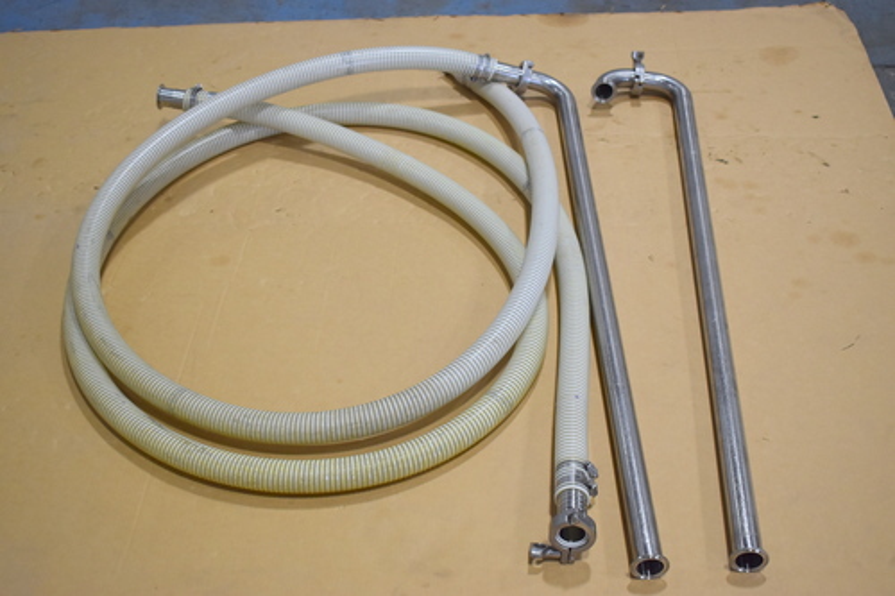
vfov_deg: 28.9
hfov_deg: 42.3
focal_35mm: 46
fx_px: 1156
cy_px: 298
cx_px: 448
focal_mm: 31
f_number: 4.2
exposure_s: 1/250
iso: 640
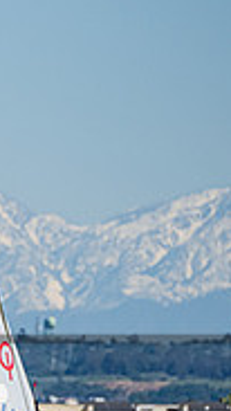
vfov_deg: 1.9
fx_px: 12397
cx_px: -480
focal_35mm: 1139
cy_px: 346
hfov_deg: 1.1
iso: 320
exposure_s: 1/1600
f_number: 8
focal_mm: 260
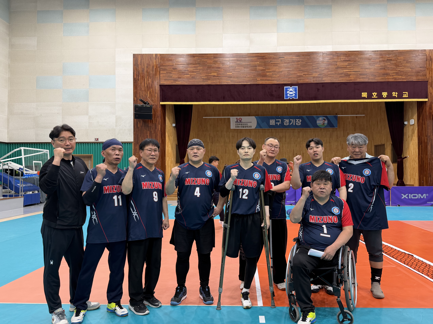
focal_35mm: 27
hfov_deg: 65.2
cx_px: 232
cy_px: 157
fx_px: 338
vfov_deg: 51.3
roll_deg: +0.5
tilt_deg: +3.1
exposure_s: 1/60
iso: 125
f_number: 1.78
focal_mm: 6.76
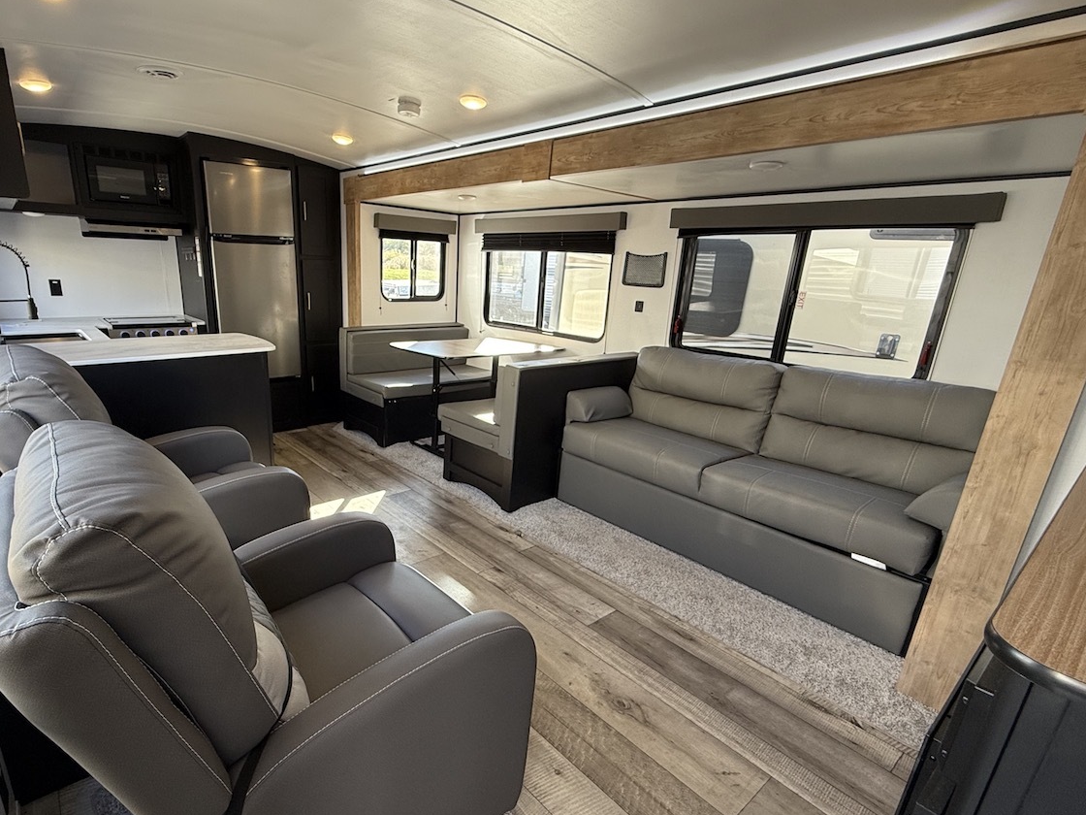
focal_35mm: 18
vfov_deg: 71.5
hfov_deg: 86.9
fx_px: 565
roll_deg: -0.8
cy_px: 442
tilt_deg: -19.1
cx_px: 450
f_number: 2.2
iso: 125
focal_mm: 2.22
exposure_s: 1/101
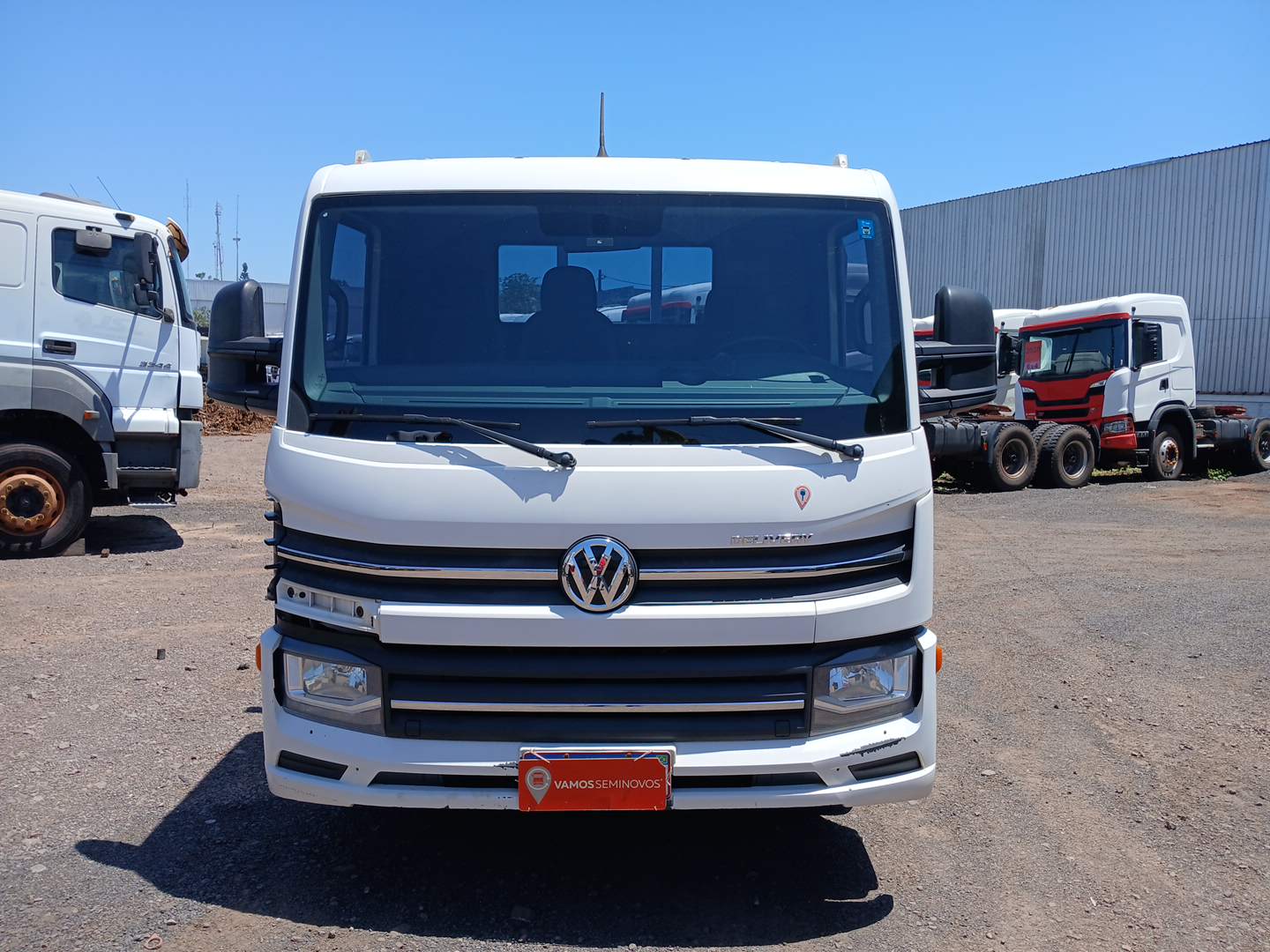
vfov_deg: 53.1
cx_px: 635
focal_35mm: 26
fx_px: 954
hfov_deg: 67.3
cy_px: 476
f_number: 1.8
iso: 20
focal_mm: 3.98
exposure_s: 1/517
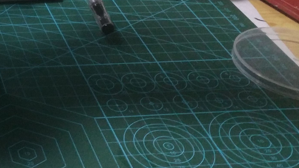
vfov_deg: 13.3
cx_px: -95
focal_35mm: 88
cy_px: -40
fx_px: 698
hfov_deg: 21.7
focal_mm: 4.73
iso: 500
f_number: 2.2
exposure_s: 1/17
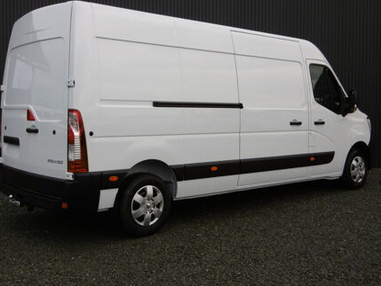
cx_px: 177
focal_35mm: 43
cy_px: 125
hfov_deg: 43.8
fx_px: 473
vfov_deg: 33.6
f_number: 3.7
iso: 100
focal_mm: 6.8
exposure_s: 1/60
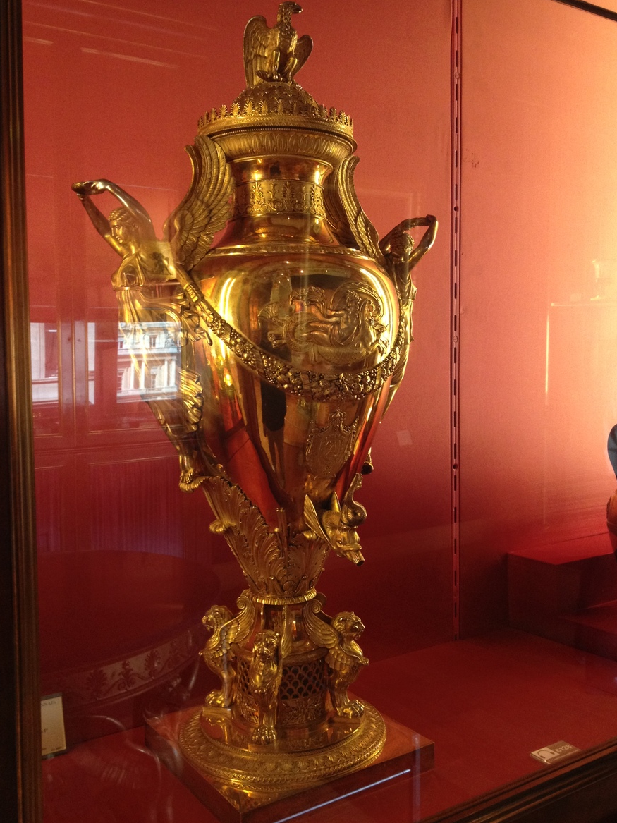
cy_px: 401
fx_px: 856
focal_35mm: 36
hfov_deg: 39.7
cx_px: 307
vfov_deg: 51.4
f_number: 2.4
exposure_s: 1/20
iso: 160
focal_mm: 4.28
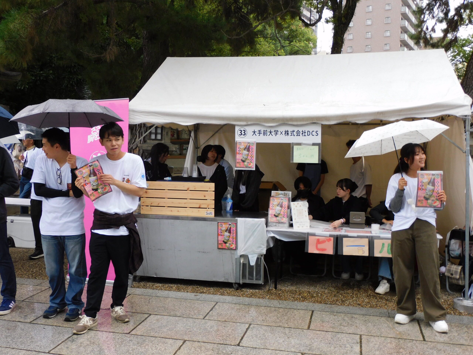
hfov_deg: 52.6
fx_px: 478
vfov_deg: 40.7
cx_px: 236
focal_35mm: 35
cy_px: 178
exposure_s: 1/60
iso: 125
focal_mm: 6.3
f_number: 3.8
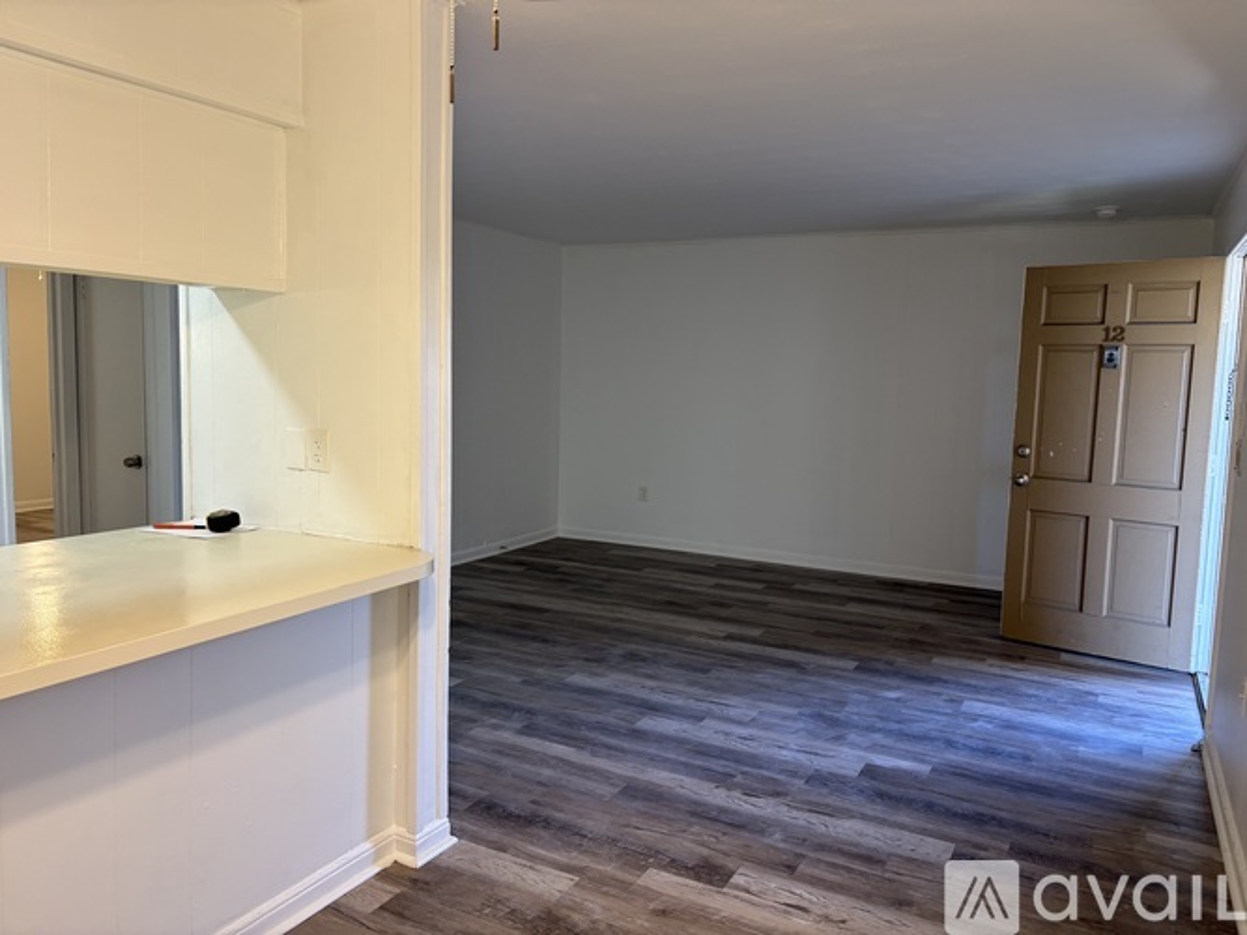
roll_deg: -1.9
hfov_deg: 67.3
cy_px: 468
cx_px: 624
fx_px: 936
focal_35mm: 26
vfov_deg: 53.0
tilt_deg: -3.6
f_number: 1.6
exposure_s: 1/60
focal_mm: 5.96
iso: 100
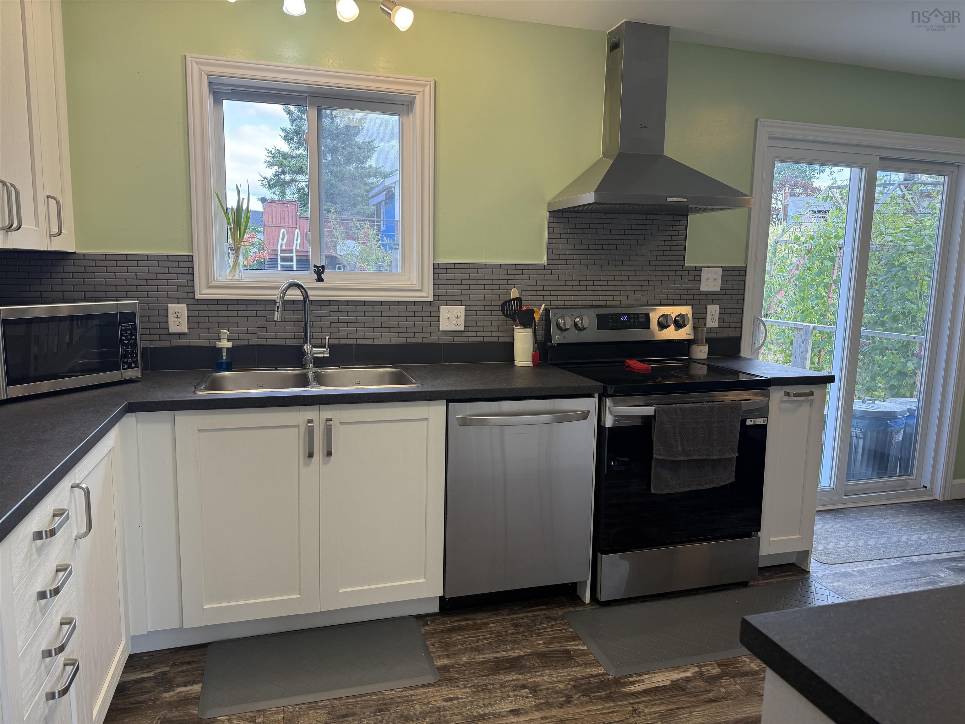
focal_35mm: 24
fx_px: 669
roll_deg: -1.6
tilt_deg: -8.5
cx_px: 482
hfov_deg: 71.6
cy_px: 362
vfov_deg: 56.8
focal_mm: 6.76
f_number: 1.78
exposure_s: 1/134
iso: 100
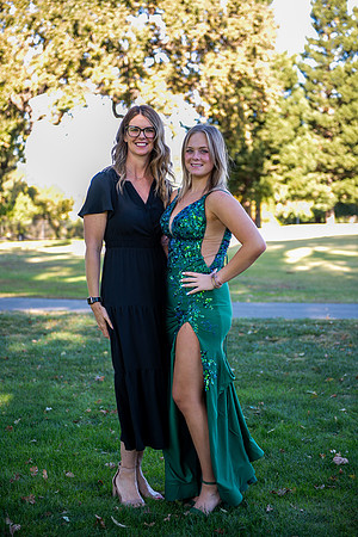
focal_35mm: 58
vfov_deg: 34.5
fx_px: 865
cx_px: 179
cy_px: 268
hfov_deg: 23.4
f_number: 2.8
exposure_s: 1/250
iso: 320
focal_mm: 58
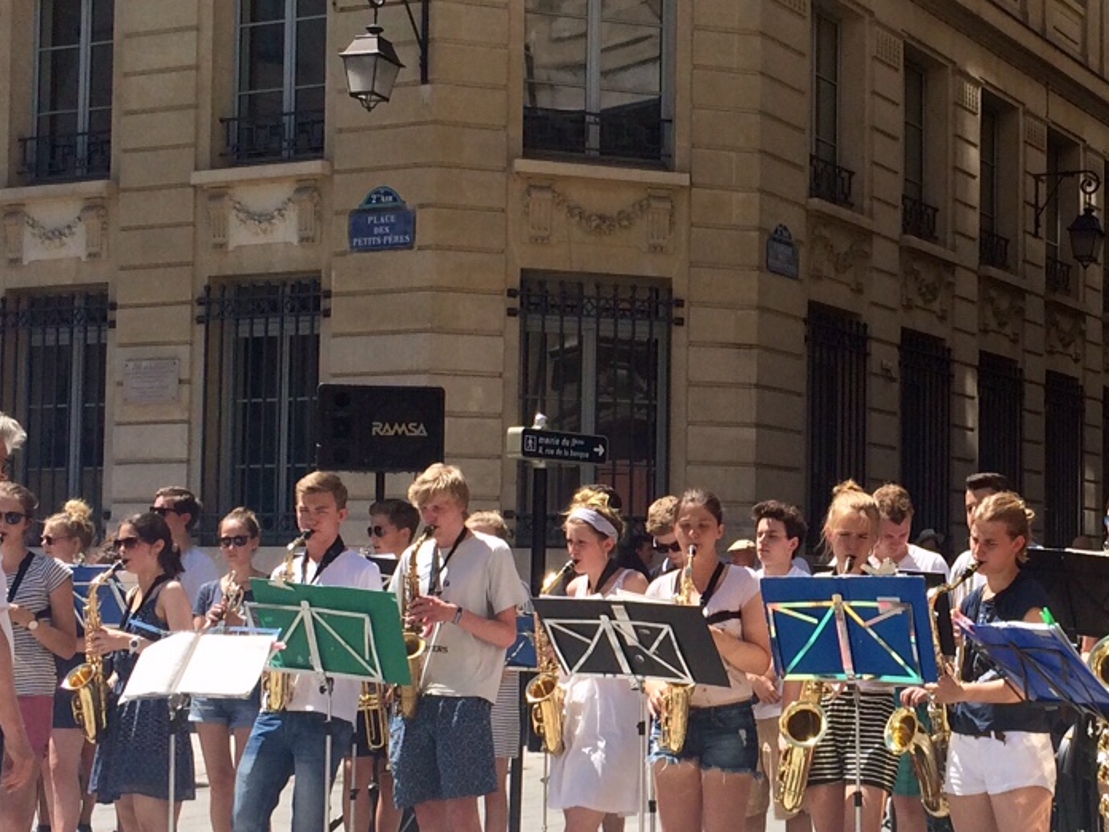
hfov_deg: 27.9
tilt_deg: +0.6
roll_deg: -0.3
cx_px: 919
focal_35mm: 68
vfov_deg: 21.6
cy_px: 491
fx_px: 2179
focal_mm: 4.15
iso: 32
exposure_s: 1/1642
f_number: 2.2
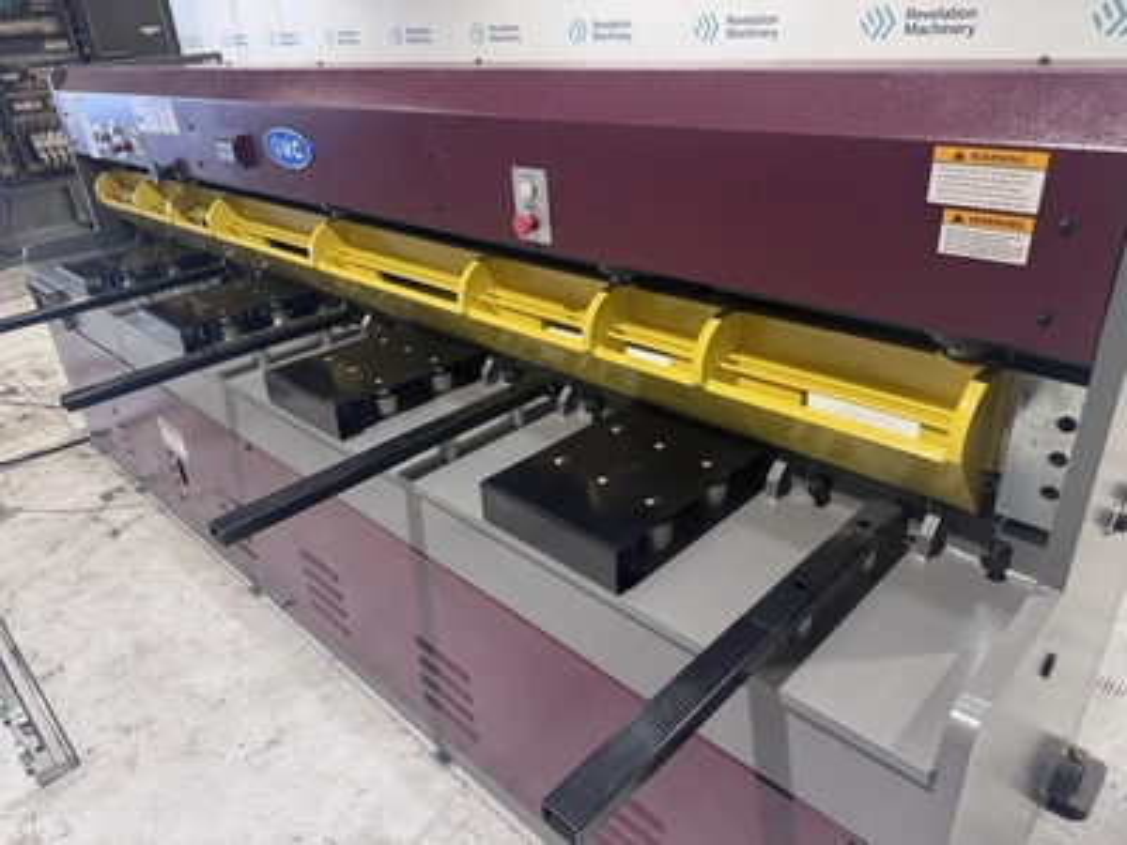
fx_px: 781
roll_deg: +4.5
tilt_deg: -27.5
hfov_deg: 71.6
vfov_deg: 56.8
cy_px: 422
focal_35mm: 24
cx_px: 564
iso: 160
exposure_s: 1/60
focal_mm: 6.76
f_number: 1.78
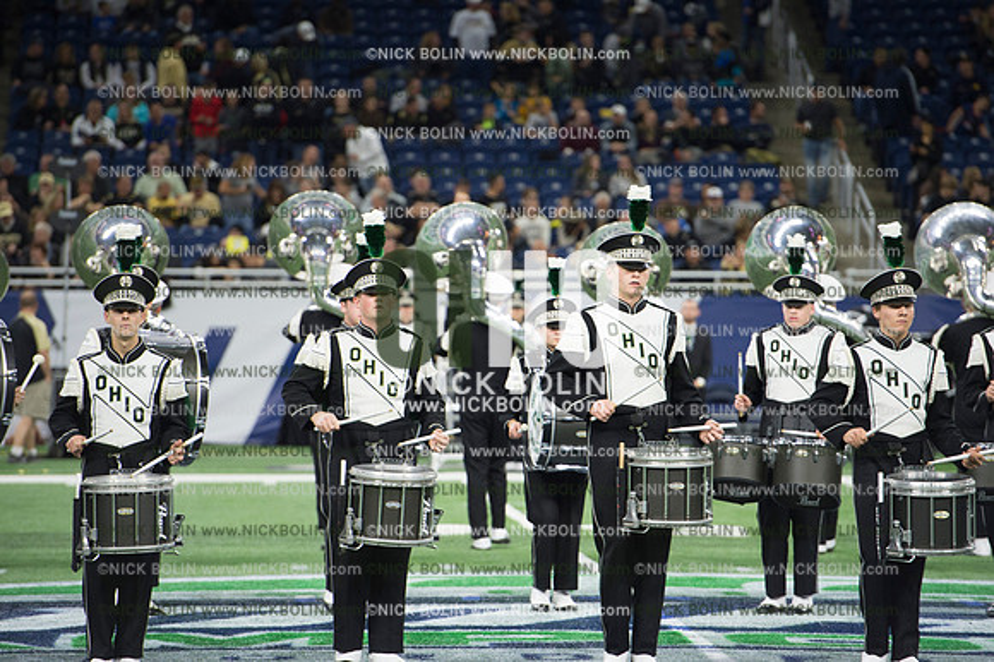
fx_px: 5381
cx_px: 497
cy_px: 331
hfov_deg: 10.6
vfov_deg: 7.0
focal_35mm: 195
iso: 2500
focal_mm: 195
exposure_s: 1/1000
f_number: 3.5
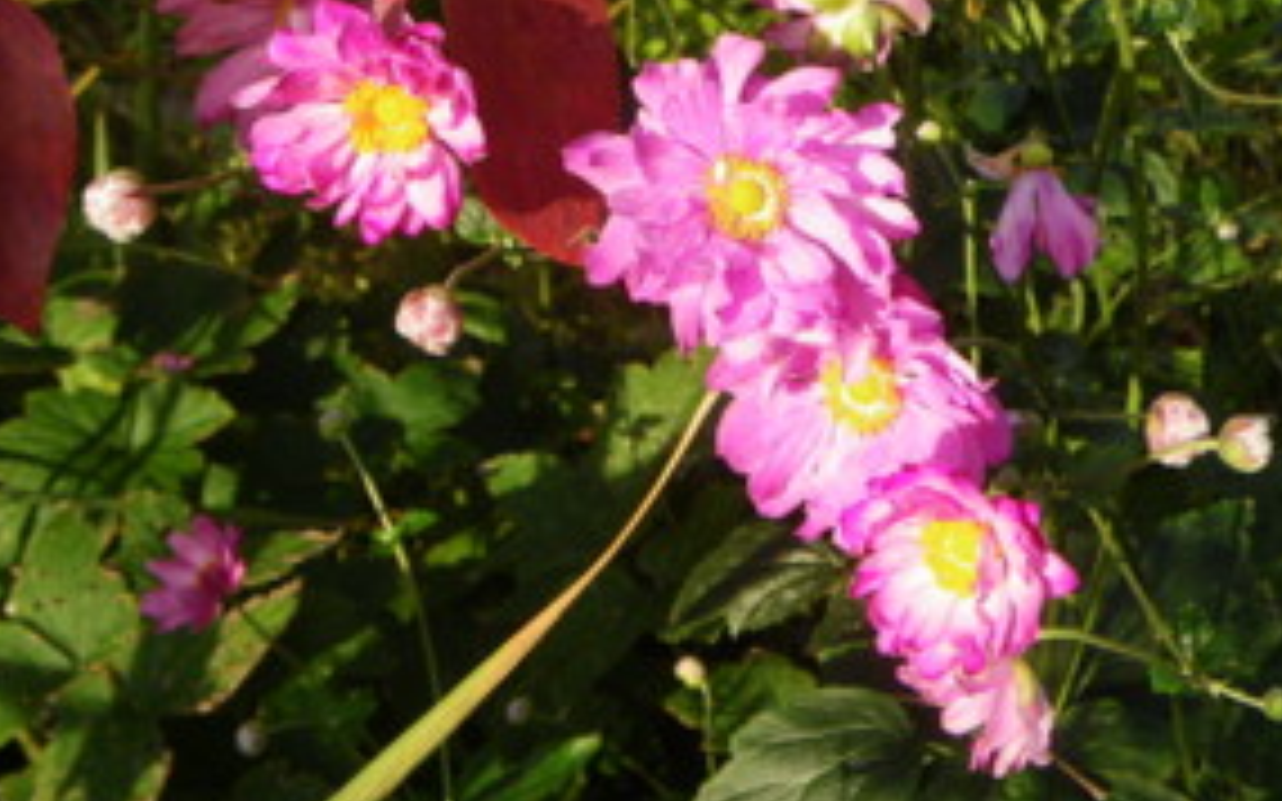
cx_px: 756
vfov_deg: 22.5
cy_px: 171
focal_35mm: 57
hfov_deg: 35.6
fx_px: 1991
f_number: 3.8
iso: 50
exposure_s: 1/80
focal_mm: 6.1
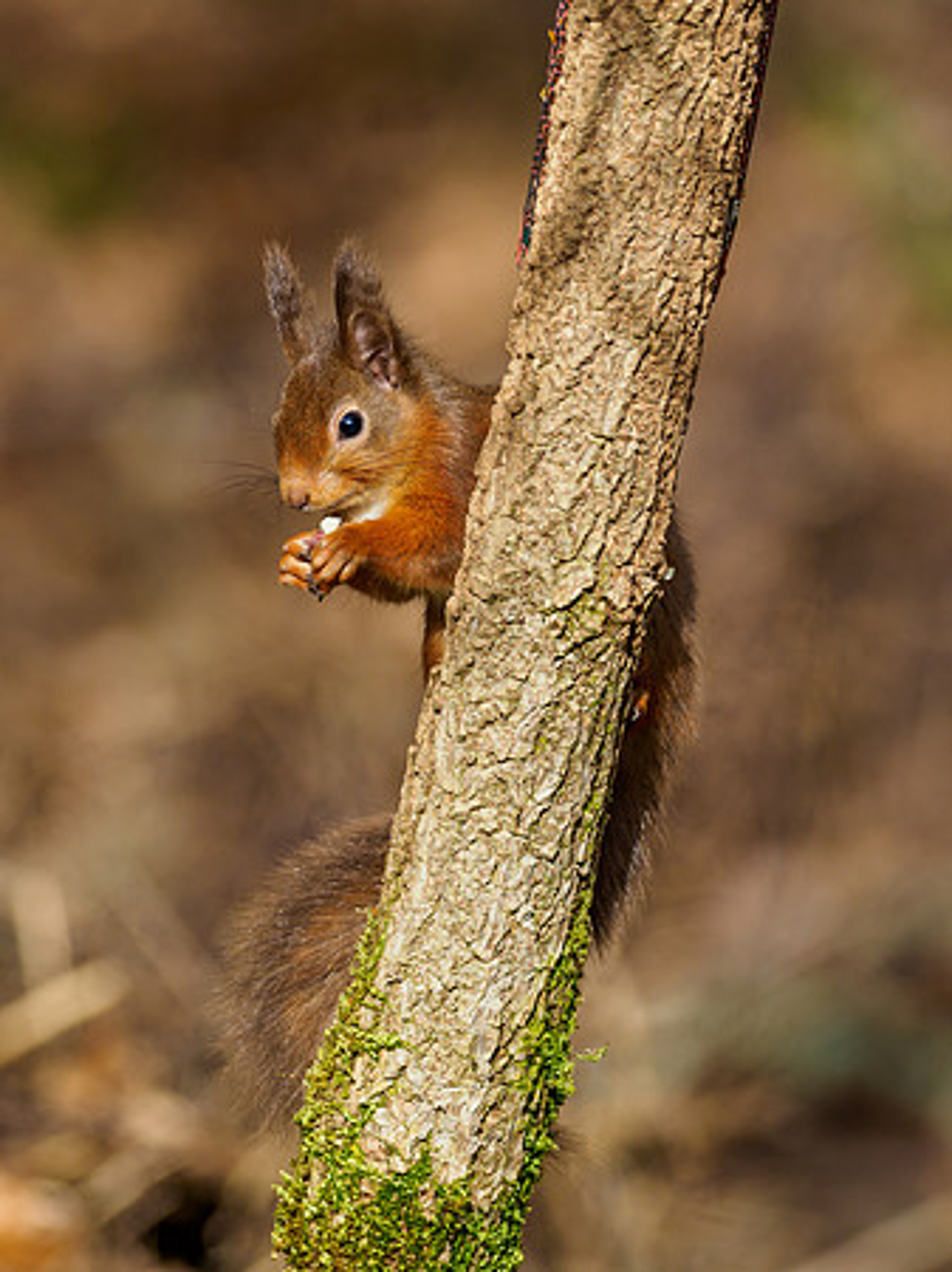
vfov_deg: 2.2
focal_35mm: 892
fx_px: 32747
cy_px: 708
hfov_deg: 1.7
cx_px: 352
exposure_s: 1/640
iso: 200
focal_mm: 300
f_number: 4
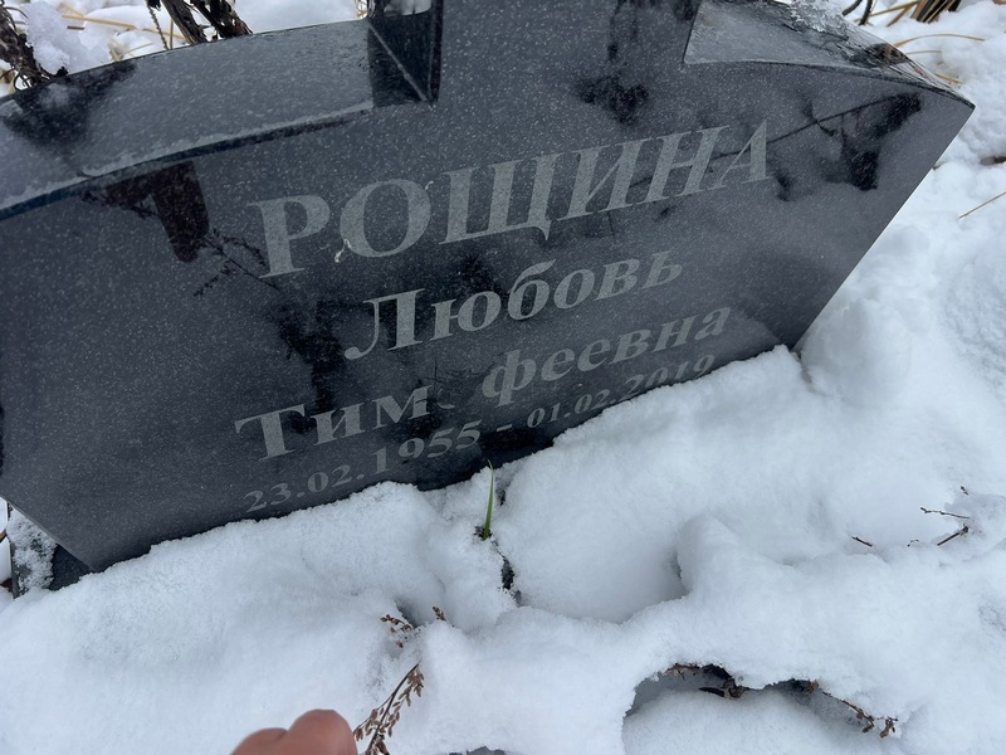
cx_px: 503
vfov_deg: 53.1
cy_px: 378
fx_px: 756
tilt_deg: -50.2
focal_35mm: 26
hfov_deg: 67.3
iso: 50
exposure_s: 1/411
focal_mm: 5.7
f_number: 1.5
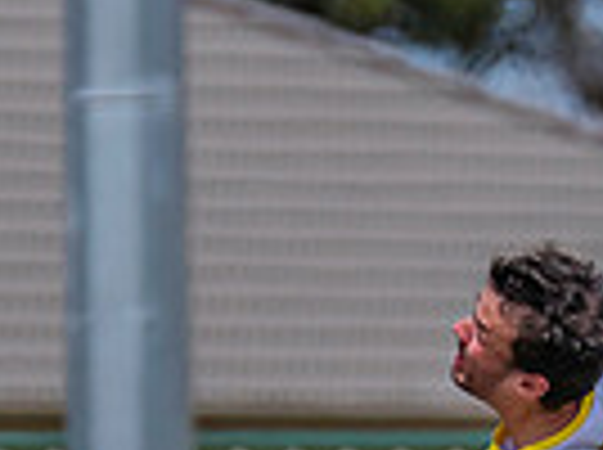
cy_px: 533
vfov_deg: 0.6
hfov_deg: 0.8
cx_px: 516
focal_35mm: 2349
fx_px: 40846
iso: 800
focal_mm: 500
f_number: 9
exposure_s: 1/2500
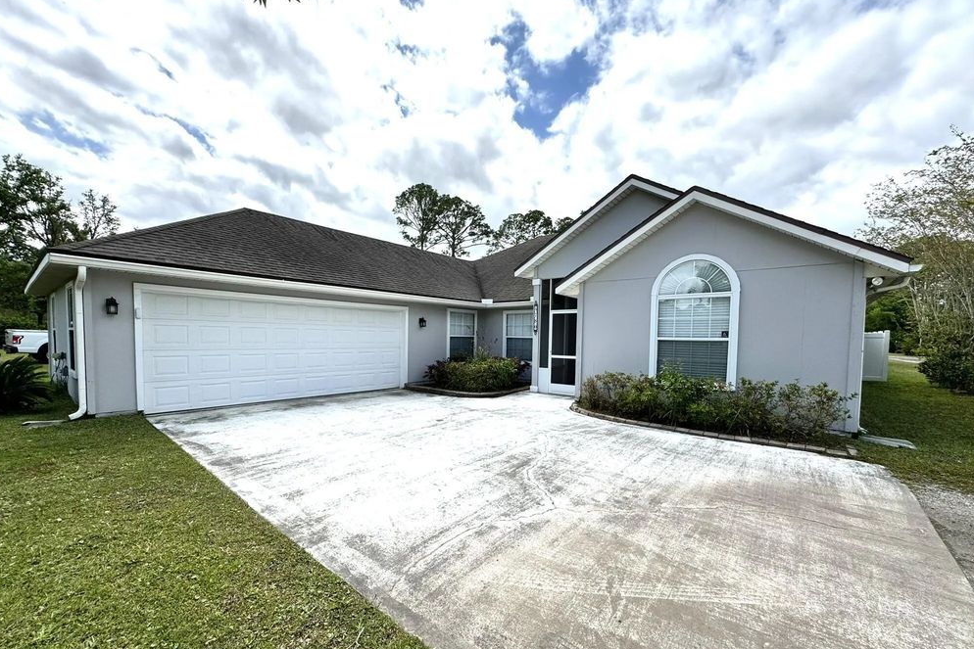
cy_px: 357
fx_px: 406
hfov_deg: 100.4
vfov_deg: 77.1
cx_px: 476
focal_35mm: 15
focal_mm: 2.22
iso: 40
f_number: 2.2
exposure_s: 1/1927
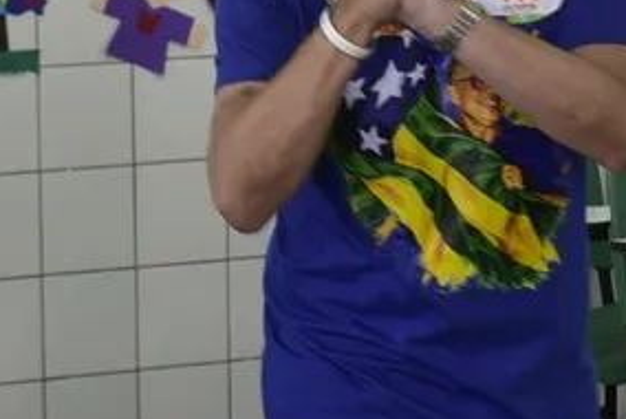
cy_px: 2
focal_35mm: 198
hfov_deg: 10.4
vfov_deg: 6.9
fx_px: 3446
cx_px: 240
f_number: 4
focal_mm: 55
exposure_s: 1/60
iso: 560
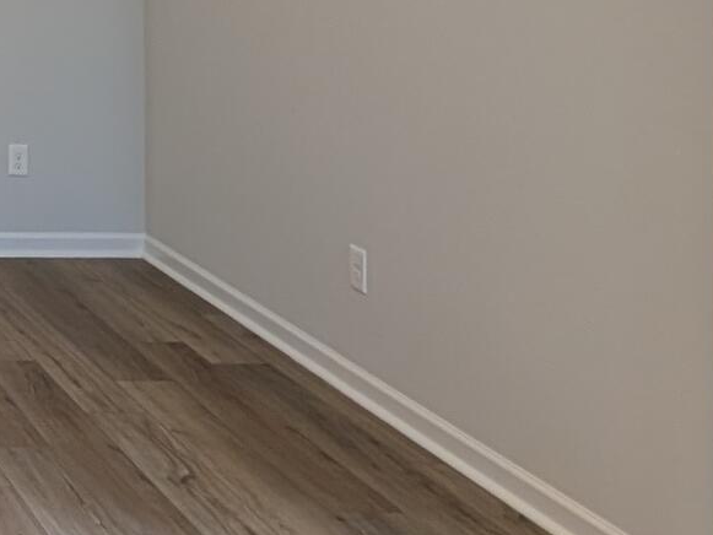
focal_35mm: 62
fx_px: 1277
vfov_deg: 21.5
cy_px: -148
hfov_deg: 22.4
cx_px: -481
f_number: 1.7
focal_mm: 2.02
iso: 61
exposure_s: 1/120
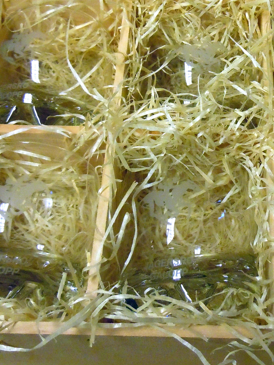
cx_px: 189
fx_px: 570
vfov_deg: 34.7
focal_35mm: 54
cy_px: 85
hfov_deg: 26.8
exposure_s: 1/125
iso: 800
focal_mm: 5.4
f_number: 3.5
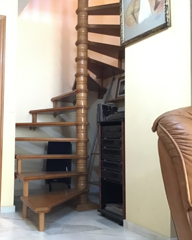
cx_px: 35
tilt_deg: +4.1
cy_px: 120
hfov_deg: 35.2
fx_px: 291
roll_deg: +0.0
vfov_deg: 44.8
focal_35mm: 41
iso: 320
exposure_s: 1/17
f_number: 2.4
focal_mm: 3.3
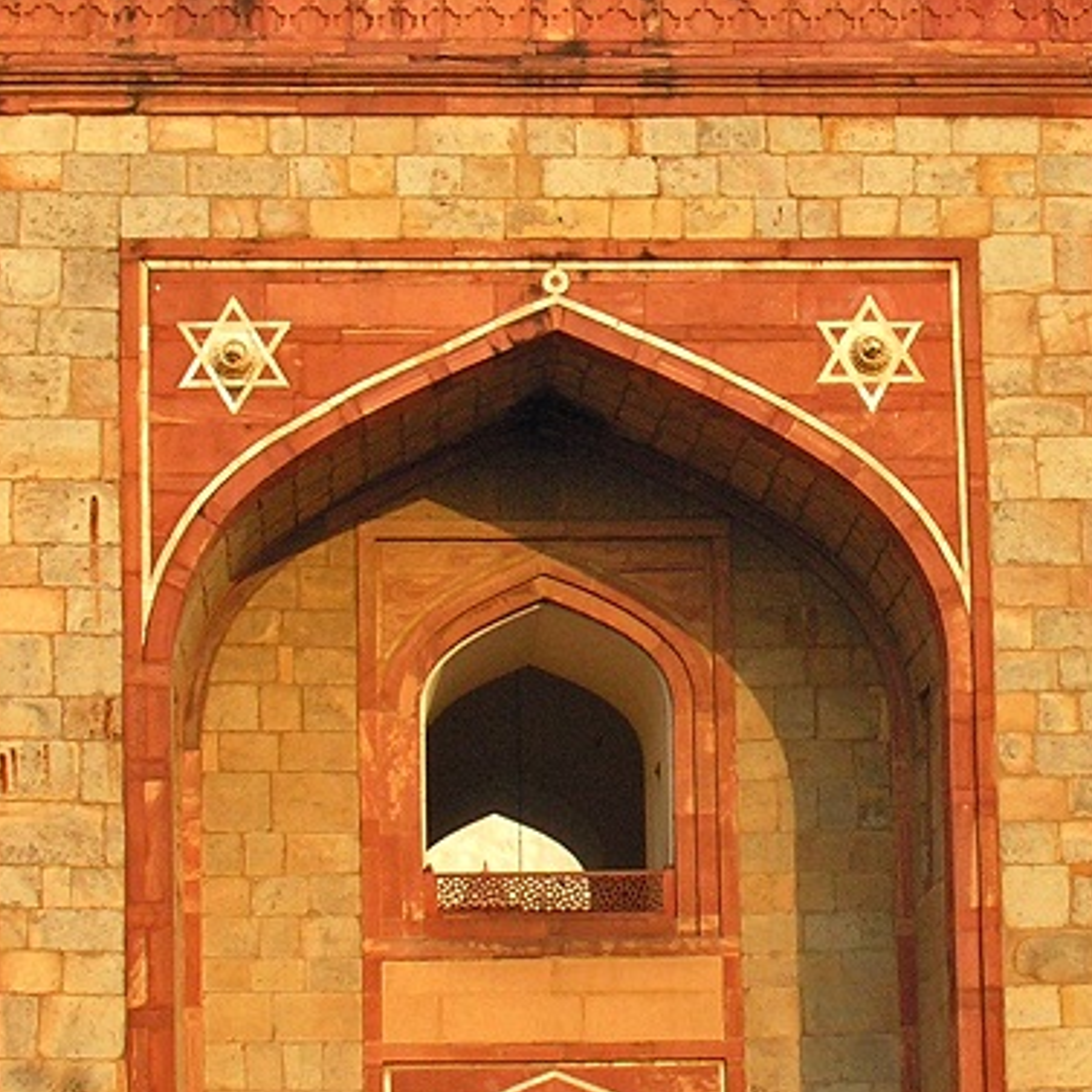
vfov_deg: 16.7
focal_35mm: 104
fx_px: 3712
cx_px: 640
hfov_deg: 16.7
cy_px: 574
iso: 100
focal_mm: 9.5
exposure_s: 1/174
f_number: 5.6
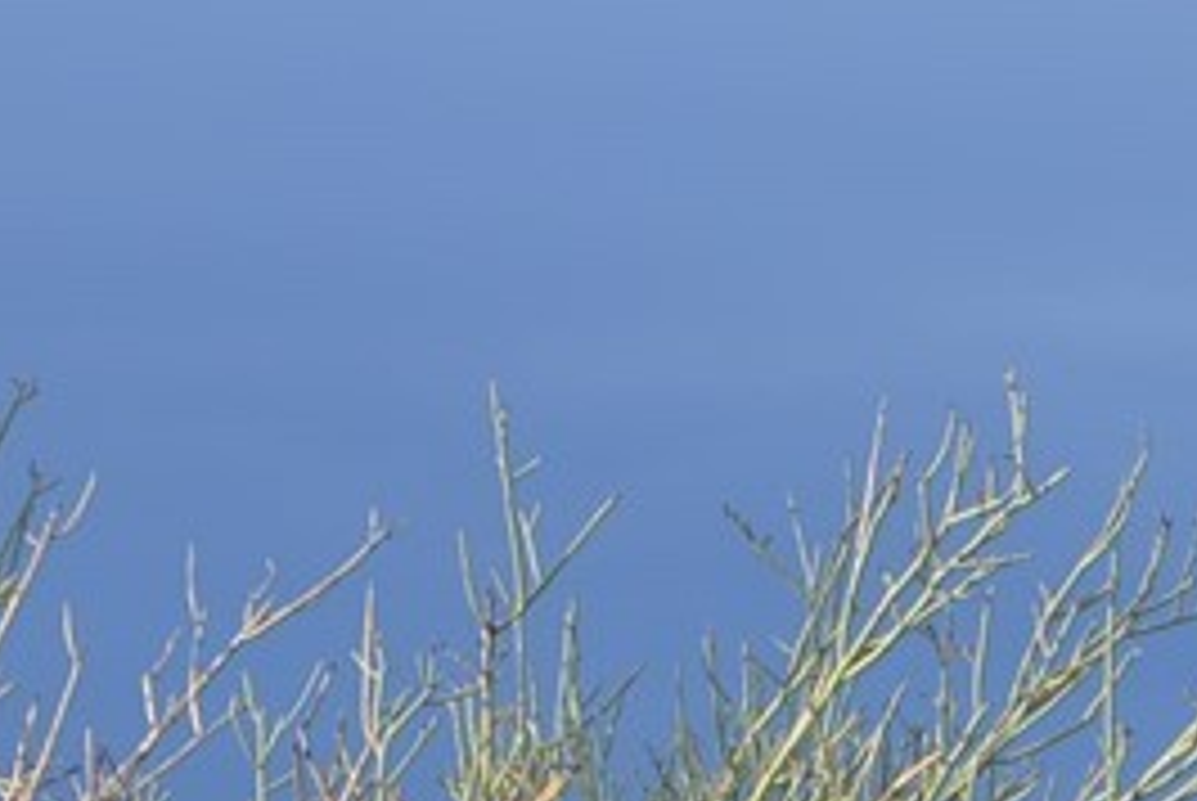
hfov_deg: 6.1
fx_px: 11185
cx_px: 1066
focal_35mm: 336
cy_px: 742
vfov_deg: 4.1
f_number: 7.1
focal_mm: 55
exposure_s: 1/200
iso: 200
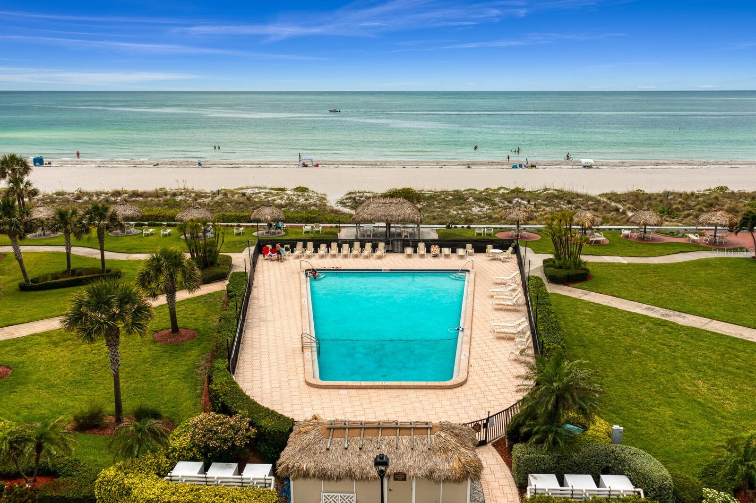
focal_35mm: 28
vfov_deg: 46.4
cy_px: 252
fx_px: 588
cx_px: 378
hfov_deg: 65.5
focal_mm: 10.26
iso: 100
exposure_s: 1/1000
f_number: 5
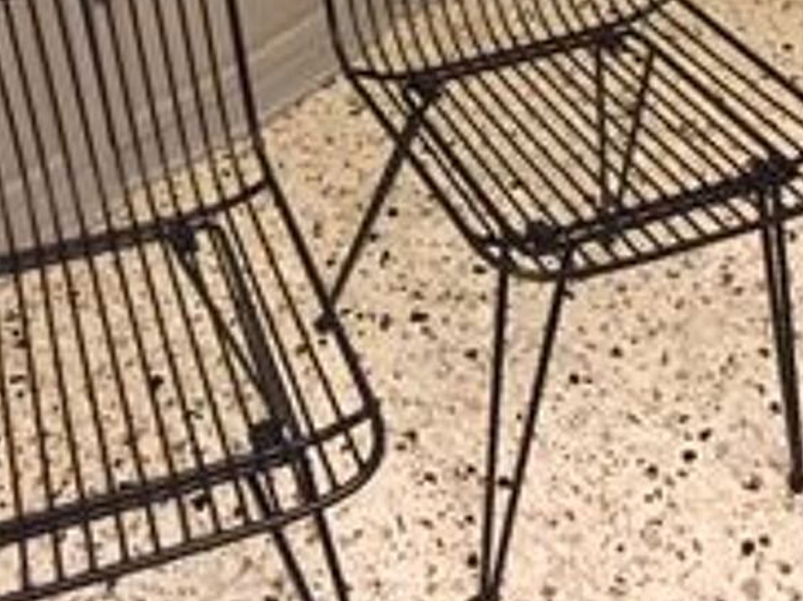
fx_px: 1182
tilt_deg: -39.3
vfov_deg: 28.0
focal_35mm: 51
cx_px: 336
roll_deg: -0.6
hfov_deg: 37.4
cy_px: 133
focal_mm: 4.15
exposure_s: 1/17
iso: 320
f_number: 2.2
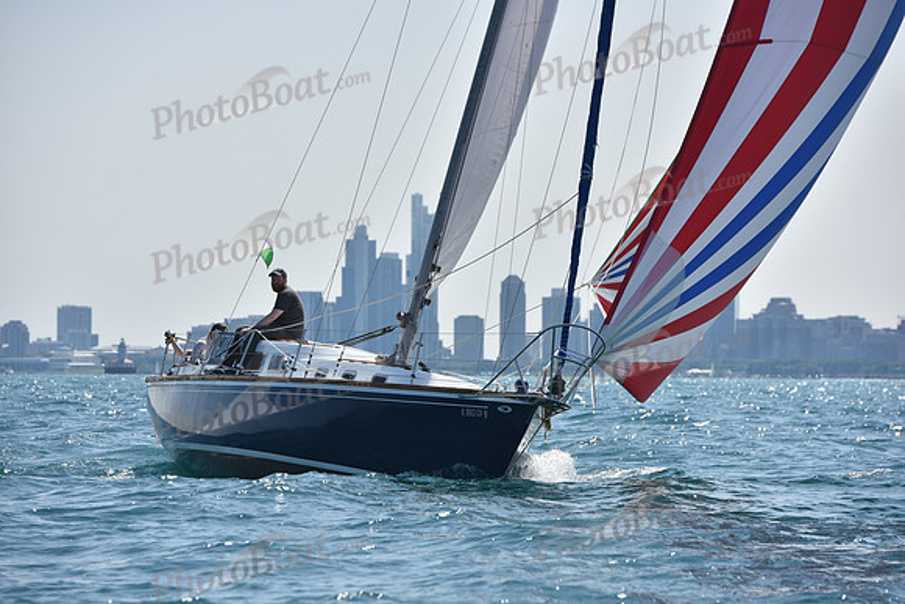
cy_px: 302
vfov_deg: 7.6
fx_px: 4526
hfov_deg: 11.4
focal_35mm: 180
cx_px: 452
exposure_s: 1/1600
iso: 250
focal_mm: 180
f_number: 7.1
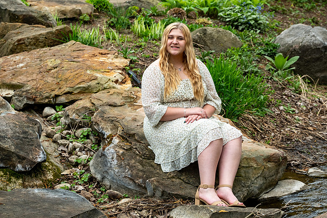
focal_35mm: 99
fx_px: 899
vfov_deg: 13.8
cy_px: 109
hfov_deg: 20.6
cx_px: 164
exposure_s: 1/320
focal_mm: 66
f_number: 4
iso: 250
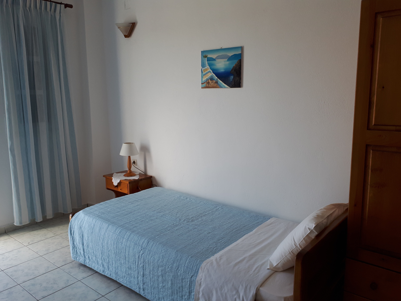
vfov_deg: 51.4
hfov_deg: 65.3
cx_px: 200
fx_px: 313
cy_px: 150
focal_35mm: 27
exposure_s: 1/121
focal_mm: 3.6
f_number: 1.9
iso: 40
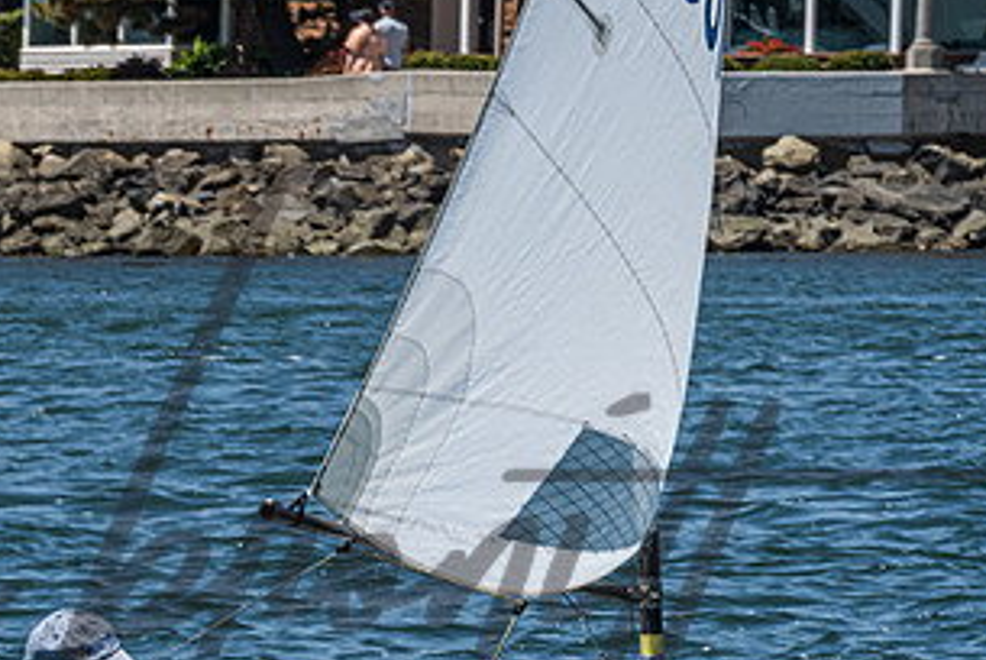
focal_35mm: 493
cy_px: 601
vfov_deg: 2.8
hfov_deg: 4.2
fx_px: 13515
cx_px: 94
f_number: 18
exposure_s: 1/320
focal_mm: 200
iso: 250
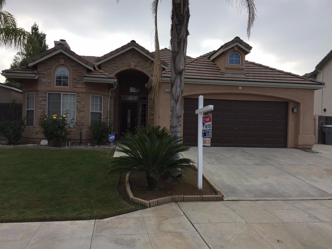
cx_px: 166
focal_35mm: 29
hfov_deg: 61.7
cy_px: 124
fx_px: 278
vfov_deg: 48.2
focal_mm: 4.15
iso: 32
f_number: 2.2
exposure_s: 1/1319
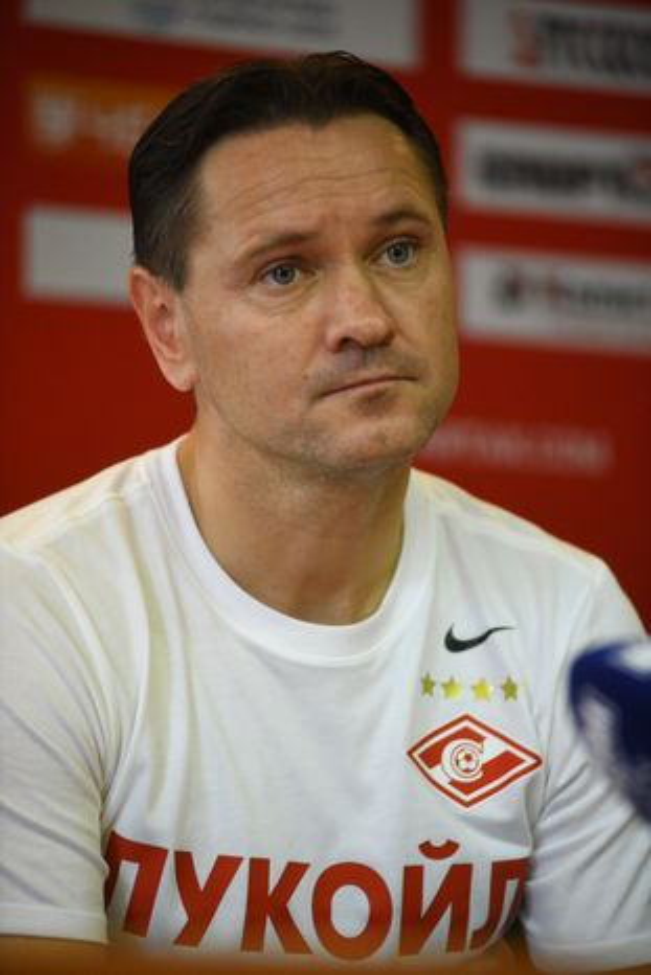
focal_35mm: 155
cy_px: 488
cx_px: 326
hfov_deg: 8.9
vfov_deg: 13.2
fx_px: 4201
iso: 3200
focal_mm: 155
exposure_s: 1/250
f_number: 2.8
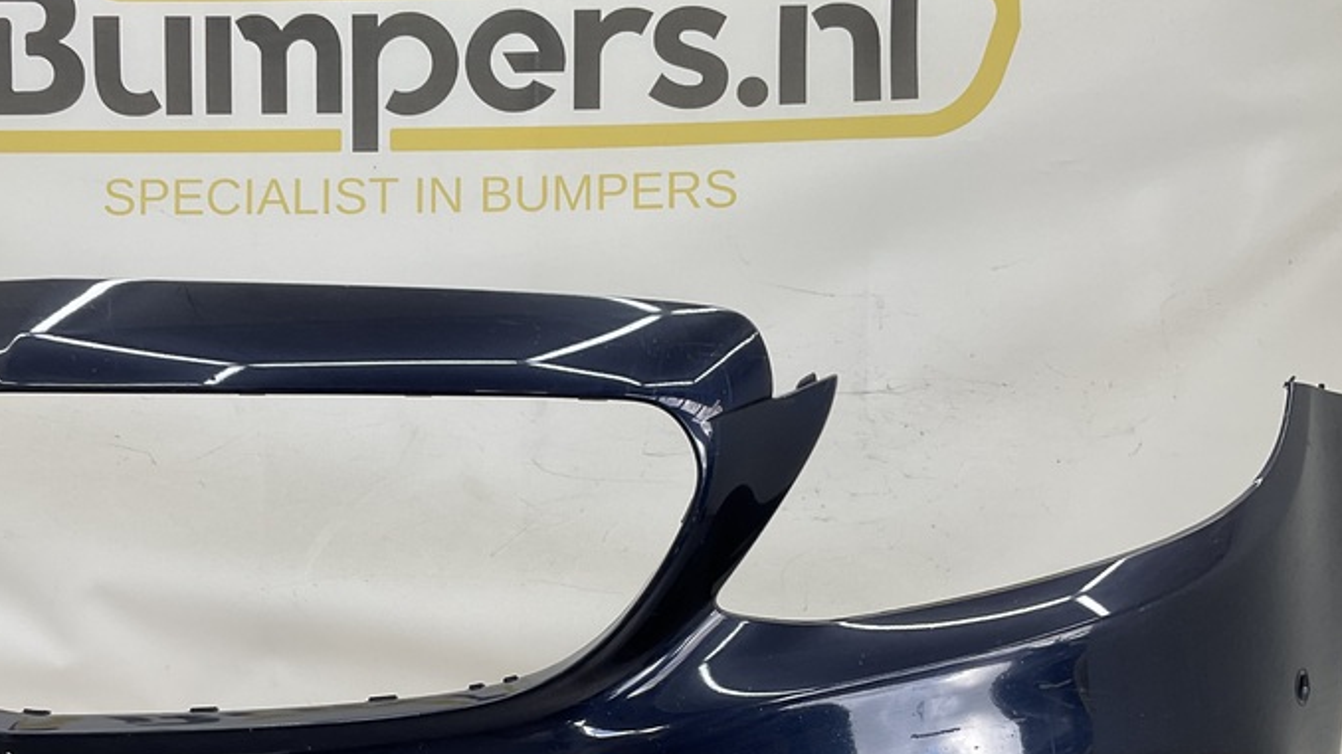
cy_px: 590
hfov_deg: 43.1
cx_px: 447
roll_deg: -1.2
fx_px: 1672
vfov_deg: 25.0
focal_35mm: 47
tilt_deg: -7.7
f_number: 1.8
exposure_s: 1/120
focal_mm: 3
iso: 20
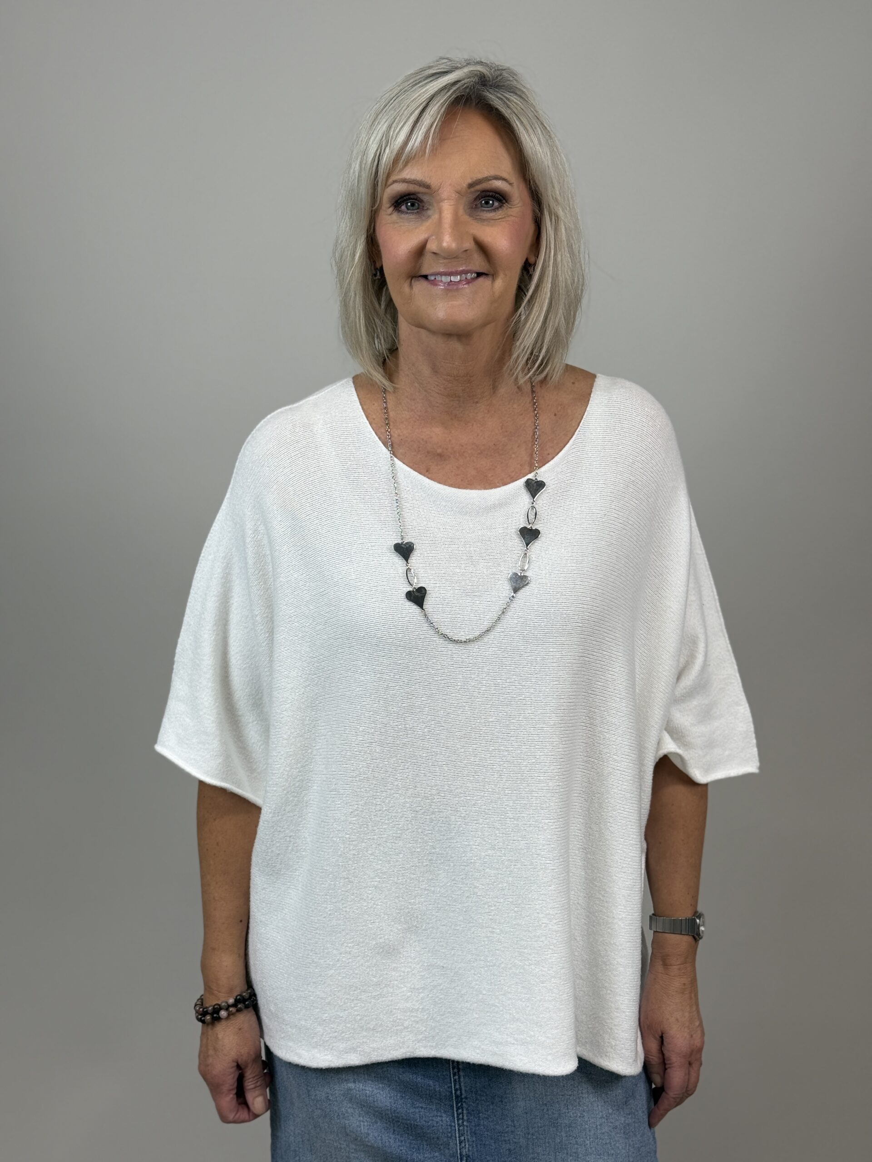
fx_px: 1612
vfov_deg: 39.7
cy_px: 581
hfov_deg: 30.3
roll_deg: -1.6
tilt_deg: -8.5
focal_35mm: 48
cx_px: 436
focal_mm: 6.76
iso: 50
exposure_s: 1/100
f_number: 1.78
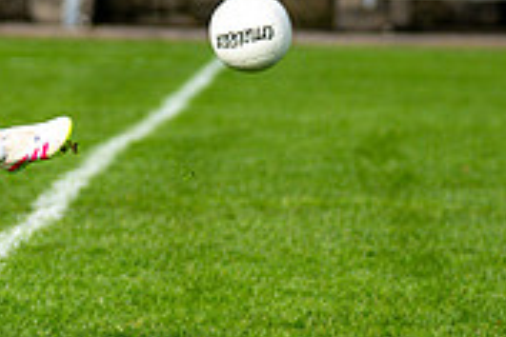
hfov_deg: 2.7
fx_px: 10709
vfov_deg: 1.8
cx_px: -257
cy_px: 117
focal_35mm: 762
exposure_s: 1/2500
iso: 180
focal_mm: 155
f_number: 2.8
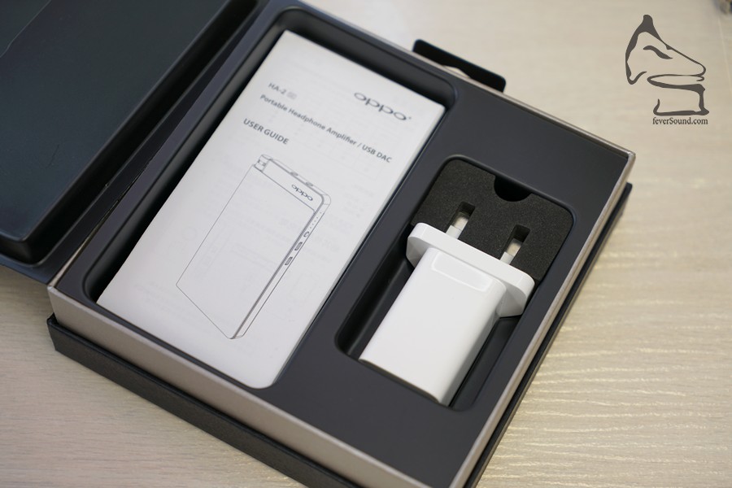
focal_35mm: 67
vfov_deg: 20.3
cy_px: 244
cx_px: 366
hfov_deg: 30.1
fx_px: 1362
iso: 160
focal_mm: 67
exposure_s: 1/30
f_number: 4
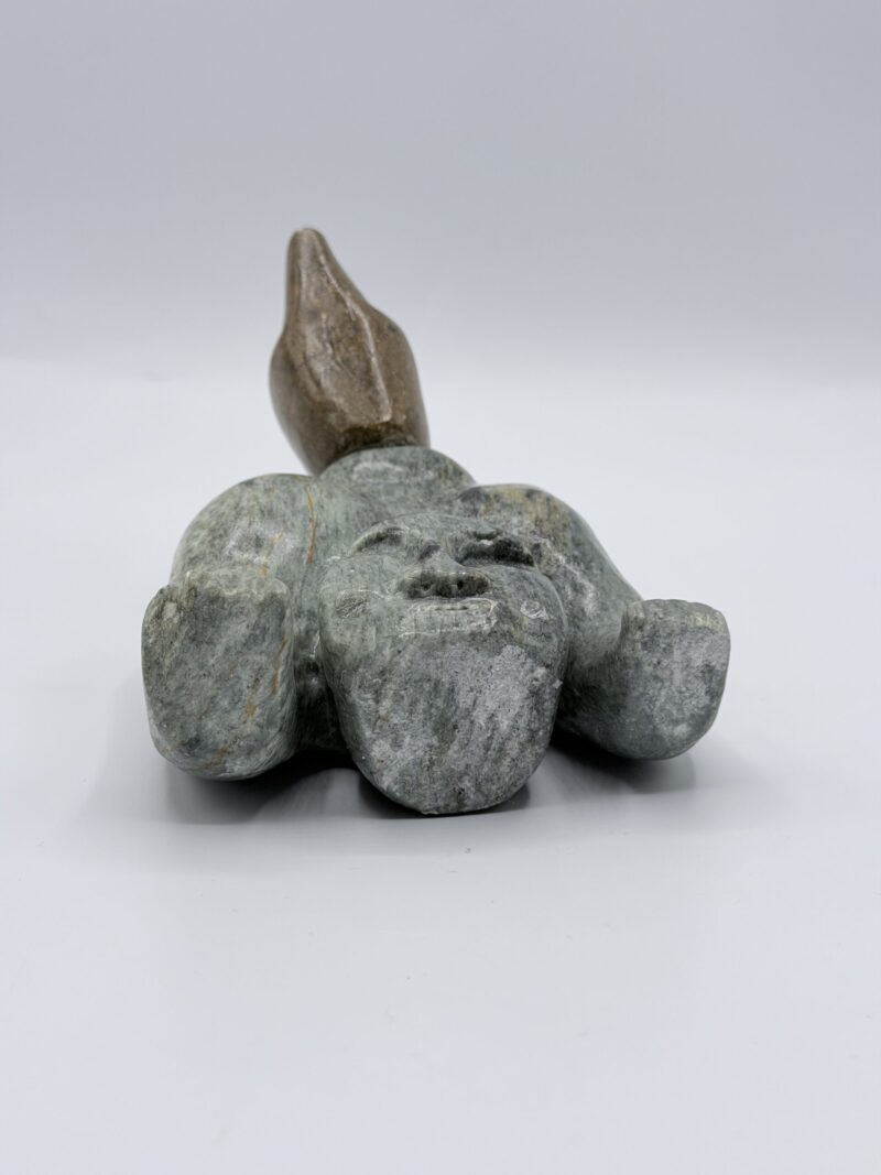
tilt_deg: -15.5
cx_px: 440
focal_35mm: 48
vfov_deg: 39.7
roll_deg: +0.1
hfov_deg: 30.3
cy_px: 588
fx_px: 1629
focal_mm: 6.76
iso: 80
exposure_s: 1/1608
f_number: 1.78
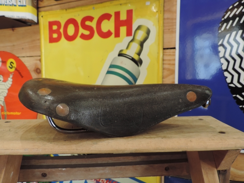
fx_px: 197
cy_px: 92
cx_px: 122
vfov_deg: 49.7
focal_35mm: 28
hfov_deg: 63.4
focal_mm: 4.9
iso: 250
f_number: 3.1
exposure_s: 1/30
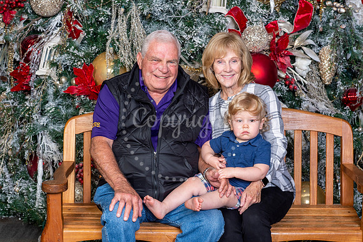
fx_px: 857
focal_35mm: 85
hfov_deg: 23.9
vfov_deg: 16.1
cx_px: 182
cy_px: 121
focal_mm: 85
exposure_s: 1/125
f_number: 8
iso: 400
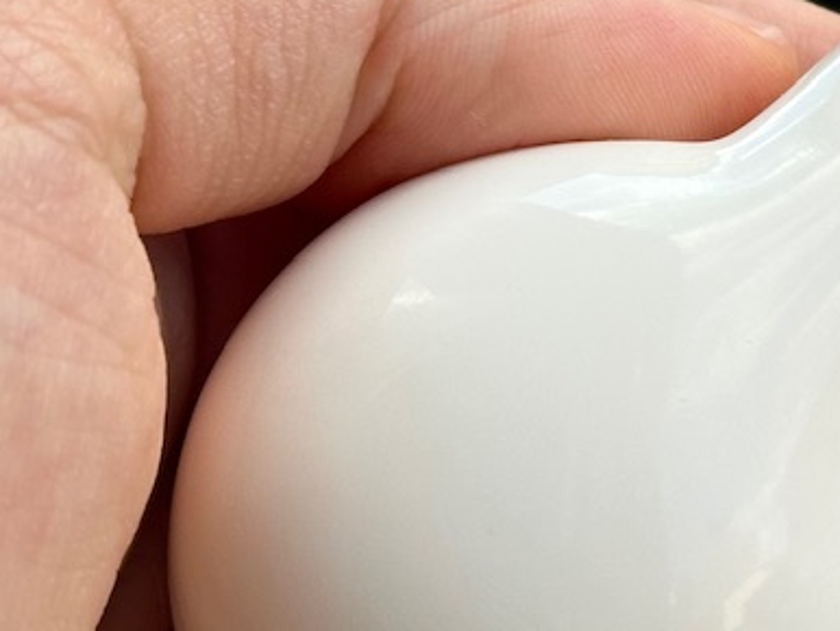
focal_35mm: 159
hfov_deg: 12.1
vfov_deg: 9.3
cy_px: 74
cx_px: 1012
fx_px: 3861
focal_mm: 6.86
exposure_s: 1/953
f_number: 1.78
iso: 64
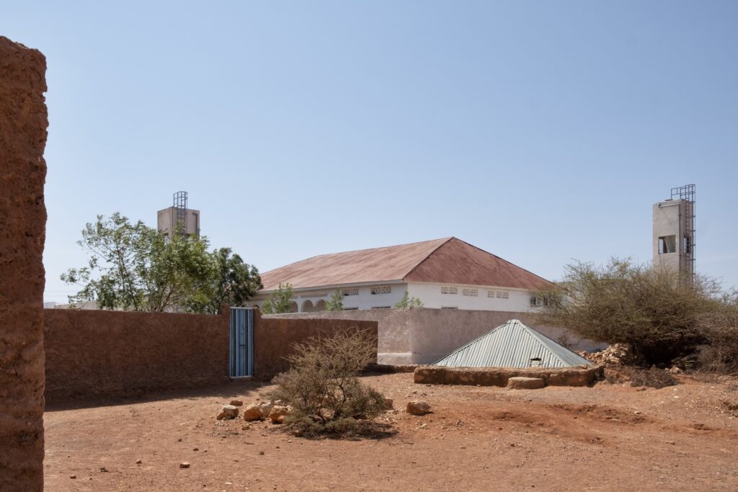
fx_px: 595
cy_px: 246
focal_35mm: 29
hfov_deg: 63.7
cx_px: 369
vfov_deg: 45.0
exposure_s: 1/120
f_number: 11
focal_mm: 19.6
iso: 100
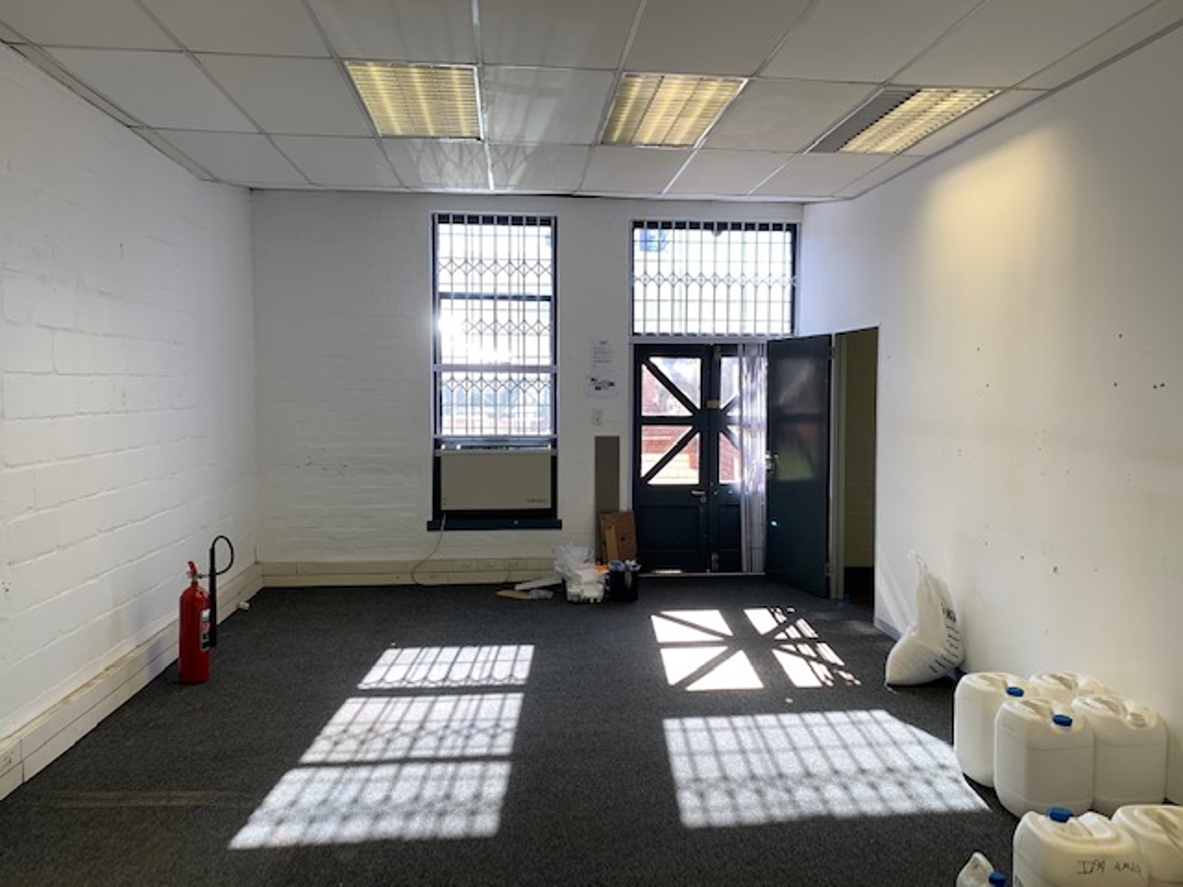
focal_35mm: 26
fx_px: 889
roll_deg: -0.8
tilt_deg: -1.5
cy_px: 444
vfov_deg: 53.1
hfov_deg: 67.3
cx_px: 592
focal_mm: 4.25
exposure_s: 1/100
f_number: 1.8
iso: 32
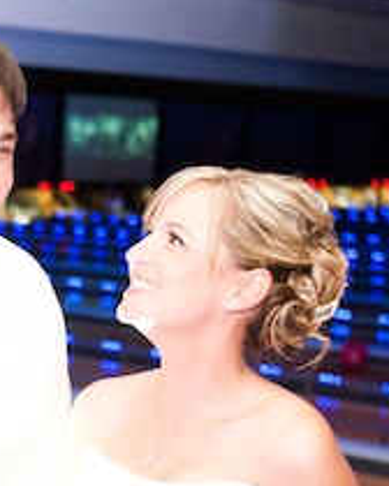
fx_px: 1353
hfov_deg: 15.8
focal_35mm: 94
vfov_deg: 20.0
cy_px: 436
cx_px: -65
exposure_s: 1/125
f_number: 3.2
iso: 2500
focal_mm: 35
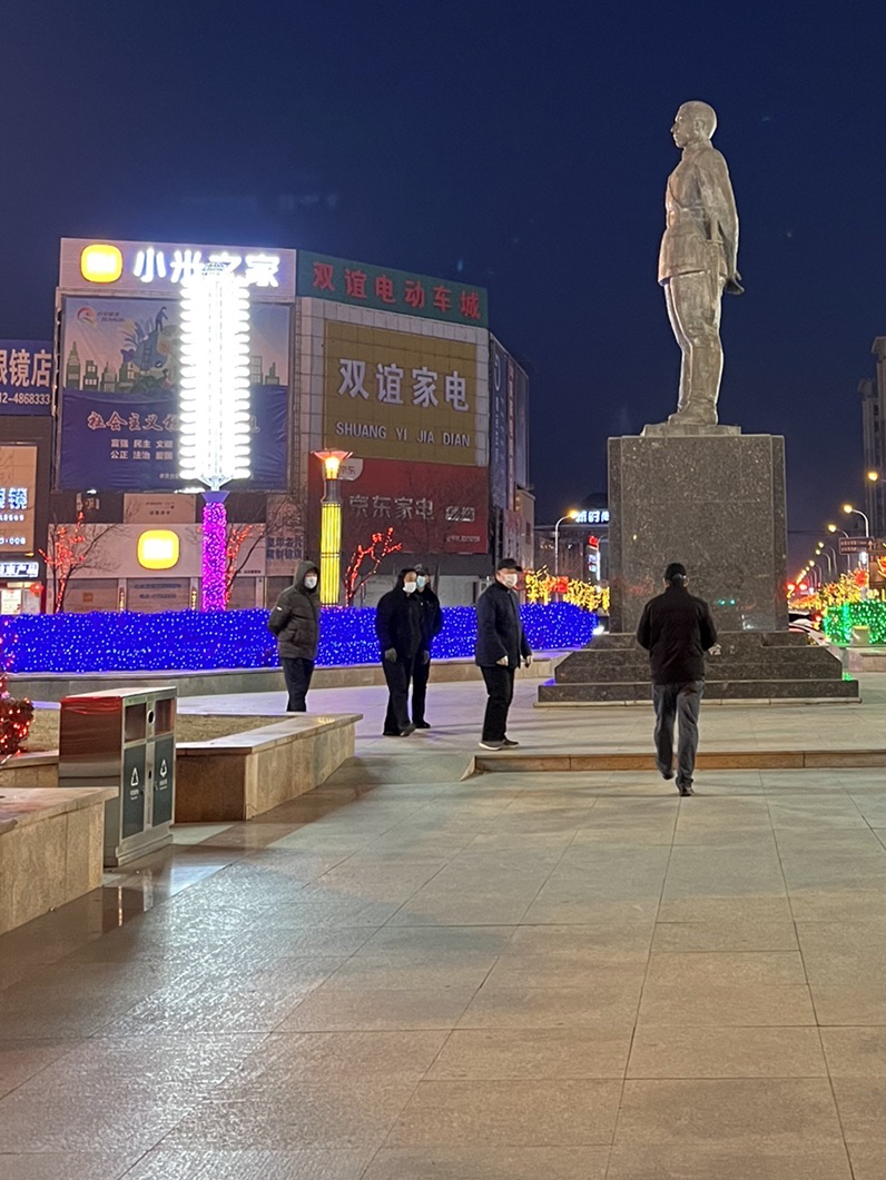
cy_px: 374
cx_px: 685
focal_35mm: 49
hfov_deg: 29.1
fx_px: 1672
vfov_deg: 38.4
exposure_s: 1/33
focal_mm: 5.1
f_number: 1.6
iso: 400
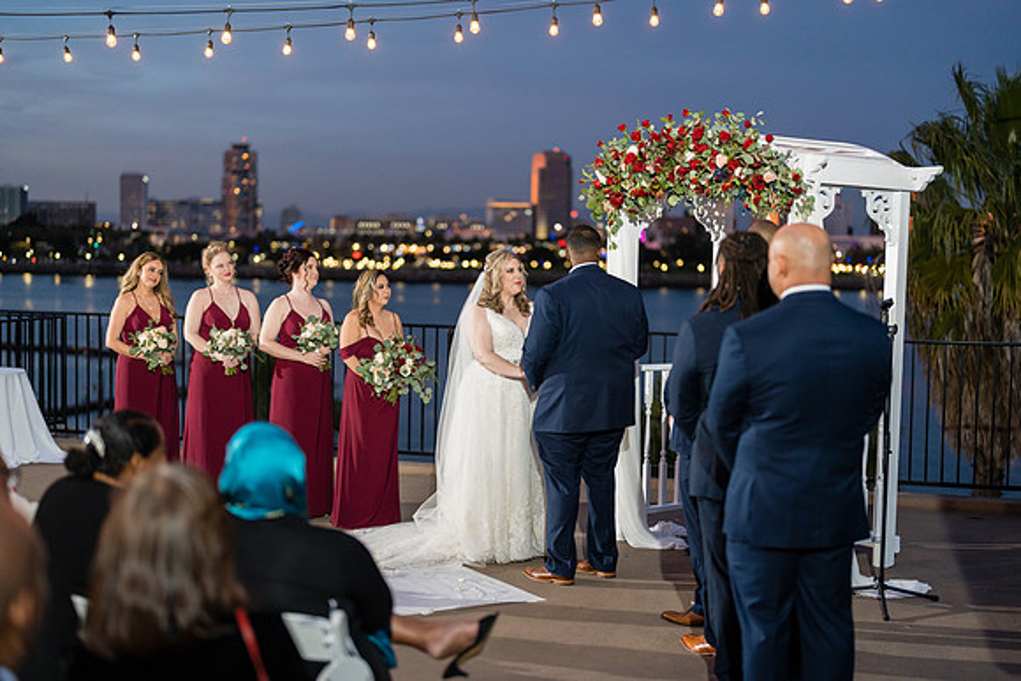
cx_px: 510
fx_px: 1418
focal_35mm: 50
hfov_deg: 39.6
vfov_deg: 27.0
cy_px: 340
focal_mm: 50
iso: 800
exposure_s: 1/250
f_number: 1.2
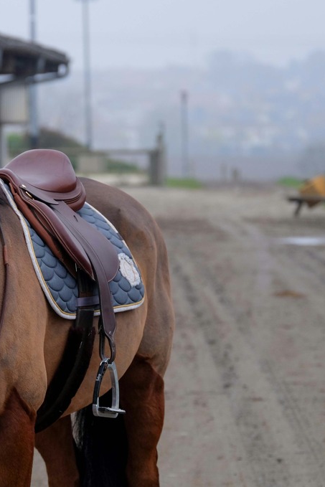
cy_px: 243
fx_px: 3451
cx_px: -17
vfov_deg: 8.1
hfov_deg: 5.4
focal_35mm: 255
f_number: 4
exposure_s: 1/250
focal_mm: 112.6
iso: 640
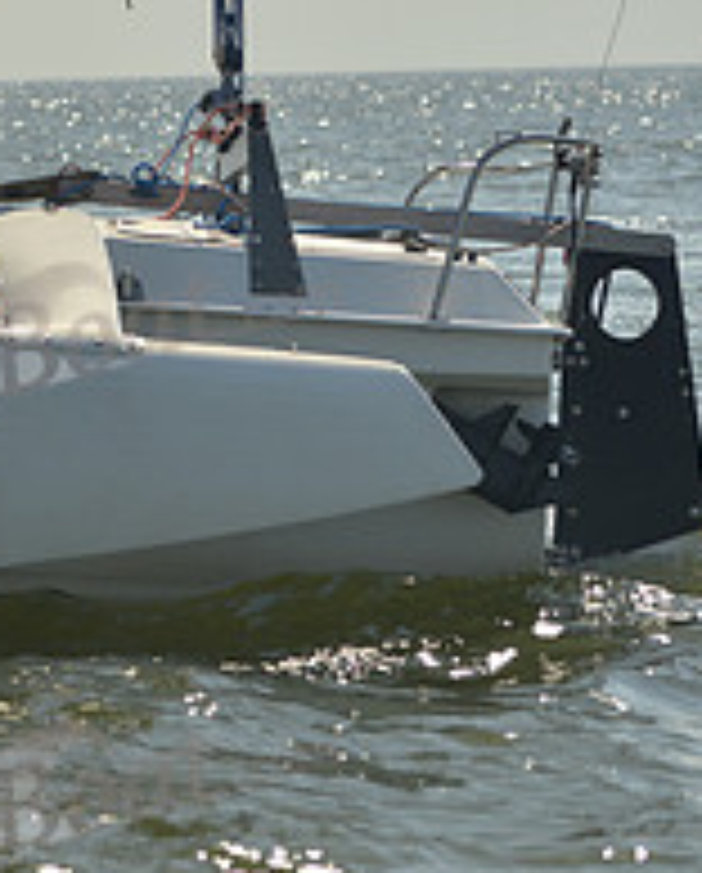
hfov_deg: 7.7
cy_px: 187
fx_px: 5074
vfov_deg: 9.8
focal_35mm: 196
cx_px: -522
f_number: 4.5
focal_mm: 70
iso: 200
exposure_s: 1/1250
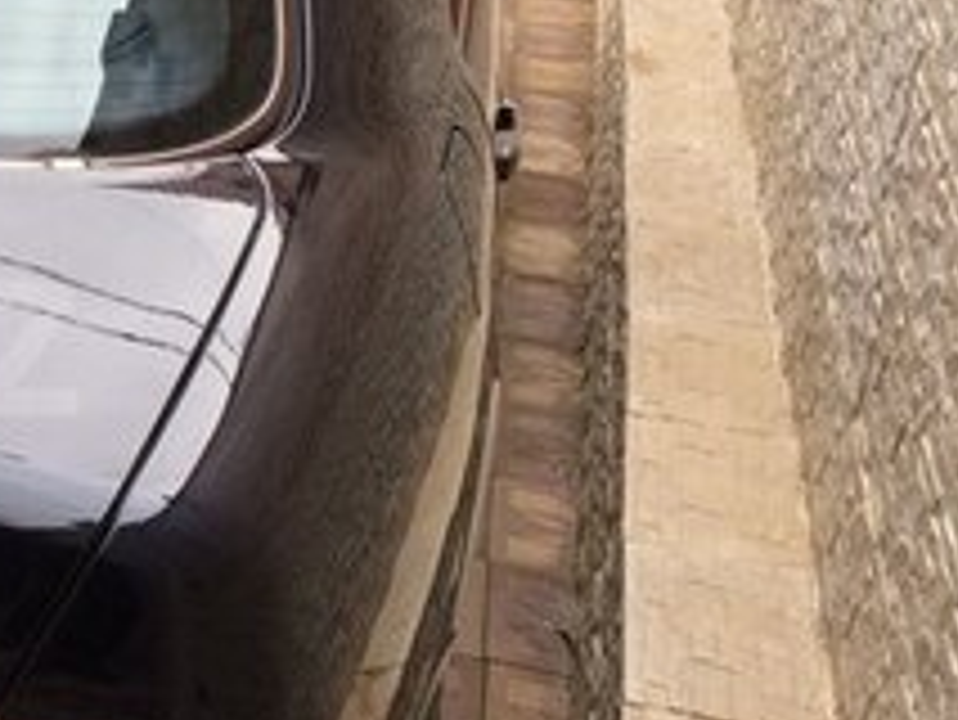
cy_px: 349
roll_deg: -3.8
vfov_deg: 16.4
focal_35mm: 90
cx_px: -382
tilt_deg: -23.8
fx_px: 2492
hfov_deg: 19.6
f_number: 2.2
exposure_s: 1/175
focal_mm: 4.15
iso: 32
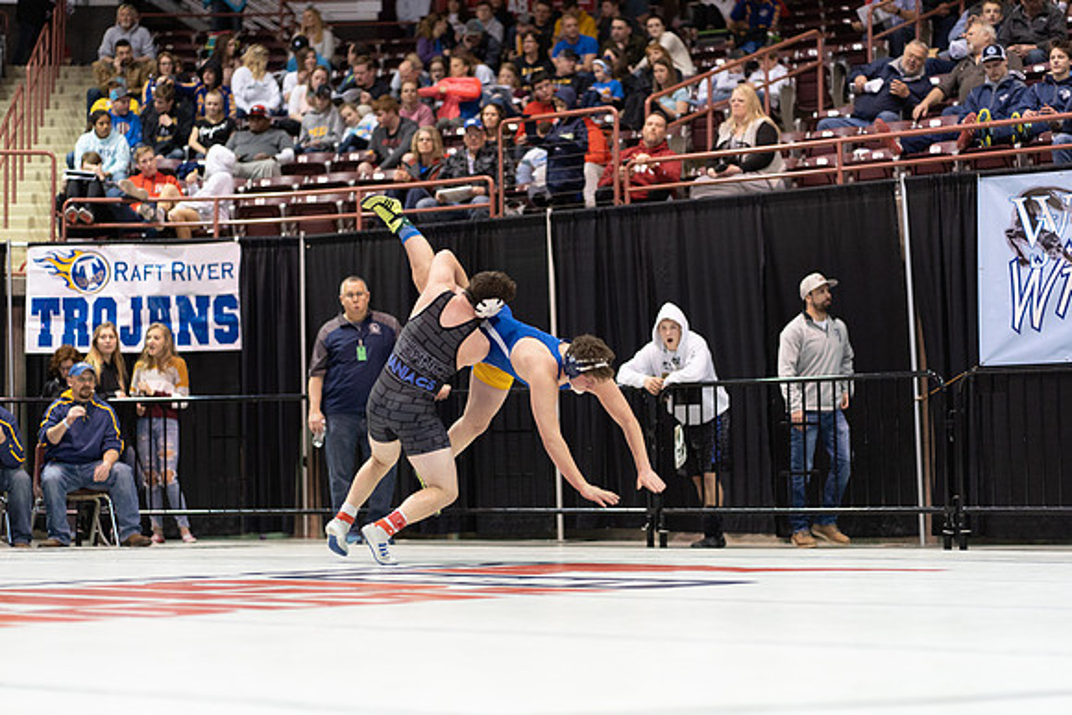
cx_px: 536
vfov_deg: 16.1
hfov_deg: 23.9
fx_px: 2532
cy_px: 358
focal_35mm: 85
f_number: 1.8
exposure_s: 1/500
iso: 2500
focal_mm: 85
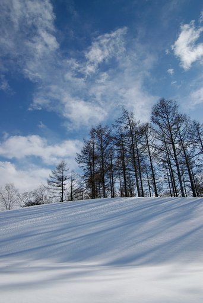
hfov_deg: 53.2
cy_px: 152
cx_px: 102
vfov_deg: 73.7
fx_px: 203
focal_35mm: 24
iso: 200
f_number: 8
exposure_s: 1/800
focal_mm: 16
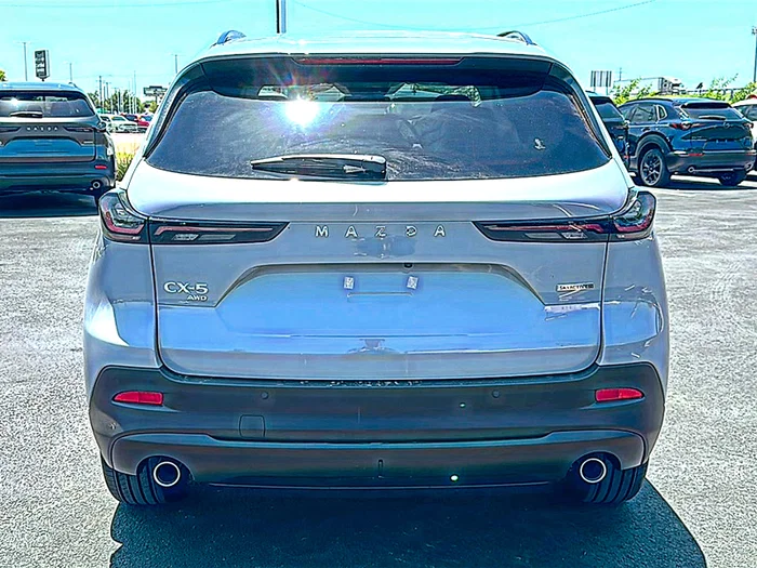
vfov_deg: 38.7
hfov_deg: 50.1
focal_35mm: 37
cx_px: 378
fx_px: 809
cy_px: 284
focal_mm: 6.86
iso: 80
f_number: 1.78
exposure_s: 1/1645
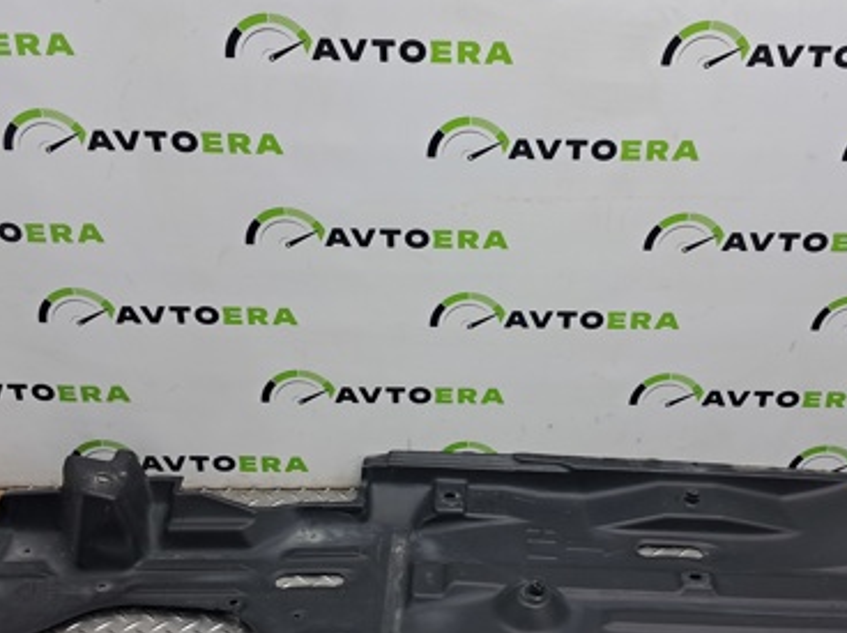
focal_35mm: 47
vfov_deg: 30.8
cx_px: 497
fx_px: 1149
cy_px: 342
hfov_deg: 40.3
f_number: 1.8
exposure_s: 1/50
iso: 64
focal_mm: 4
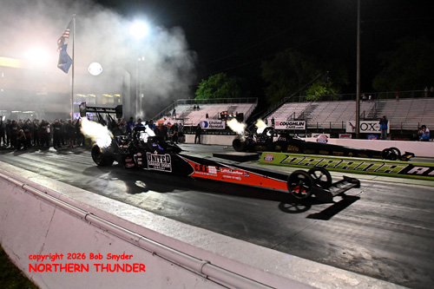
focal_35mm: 24
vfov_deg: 53.1
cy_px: 144
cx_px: 217
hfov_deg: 73.8
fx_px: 289
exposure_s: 1/640
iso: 10000
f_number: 4
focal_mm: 16
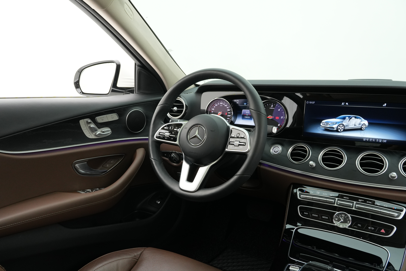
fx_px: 304
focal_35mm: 27
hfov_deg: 67.4
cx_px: 203
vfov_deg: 47.9
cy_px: 136
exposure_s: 1/50
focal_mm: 18
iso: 1000
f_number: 6.3
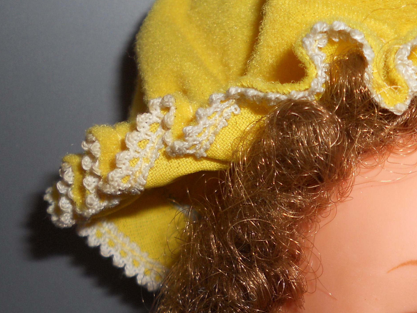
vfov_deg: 21.2
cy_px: 281
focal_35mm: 68
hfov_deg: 27.5
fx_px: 819
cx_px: 381
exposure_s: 1/25
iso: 80
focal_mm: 5.8
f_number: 8.8
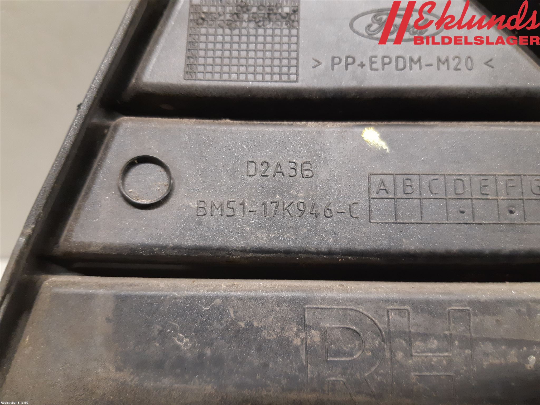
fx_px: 406
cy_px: 202
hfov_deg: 67.3
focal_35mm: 26
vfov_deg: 53.1
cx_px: 270
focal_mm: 3.93
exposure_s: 1/33
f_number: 1.7
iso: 250
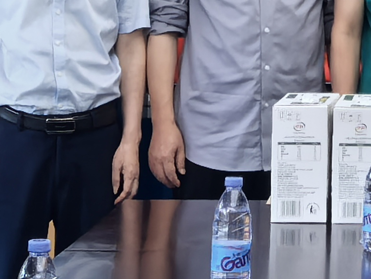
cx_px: 512
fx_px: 2209
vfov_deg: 7.0
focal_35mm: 206
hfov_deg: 9.4
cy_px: -219
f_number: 4
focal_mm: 5.75
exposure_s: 1/100
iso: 250
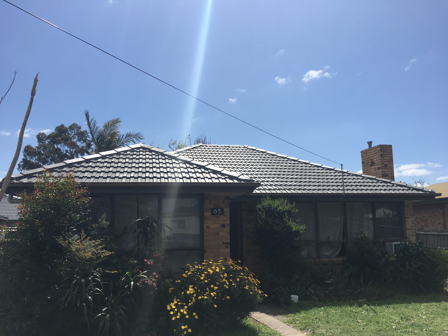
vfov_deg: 48.2
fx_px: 375
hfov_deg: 61.7
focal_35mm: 29
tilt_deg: +9.1
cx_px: 224
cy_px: 168
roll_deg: +1.0
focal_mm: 4.15
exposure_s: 1/2564
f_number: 2.2
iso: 25
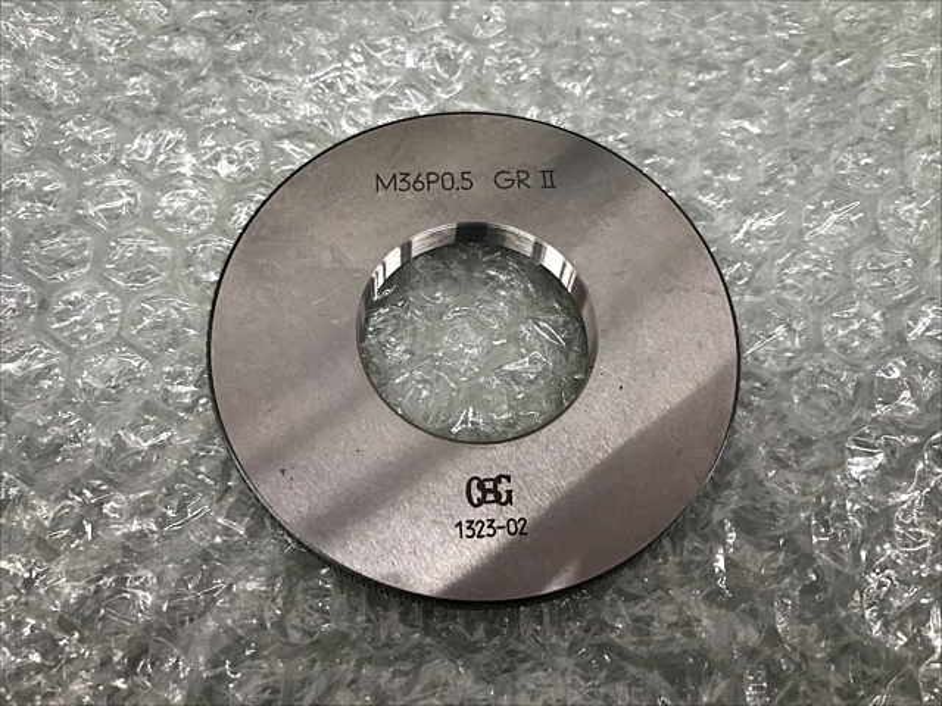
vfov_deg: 49.7
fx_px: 762
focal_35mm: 28
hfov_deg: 63.4
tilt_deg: -66.5
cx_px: 471
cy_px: 353
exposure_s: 1/24
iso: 40
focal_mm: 3.99
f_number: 1.8
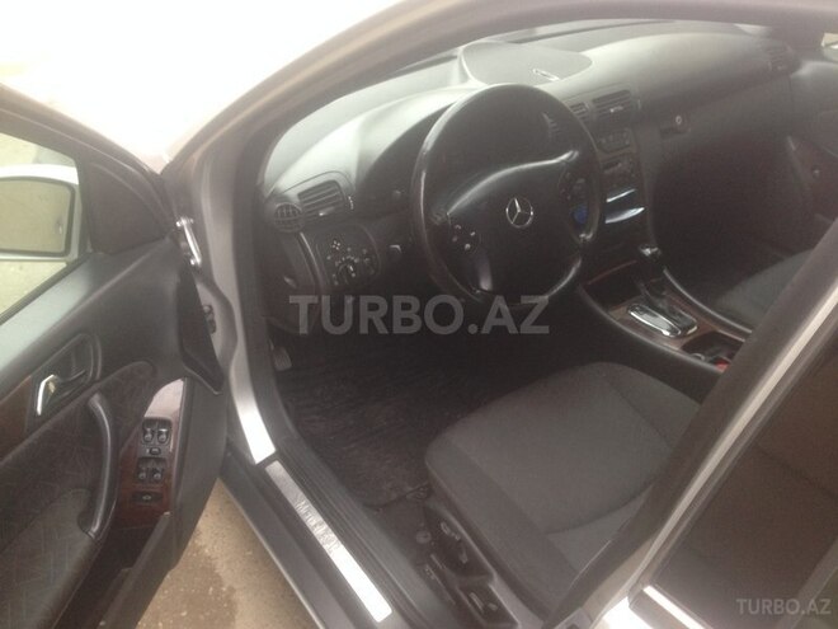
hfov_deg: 55.4
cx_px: 419
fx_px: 799
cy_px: 314
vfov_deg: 42.9
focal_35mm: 33
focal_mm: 4.12
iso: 80
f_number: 2.4
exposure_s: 1/120
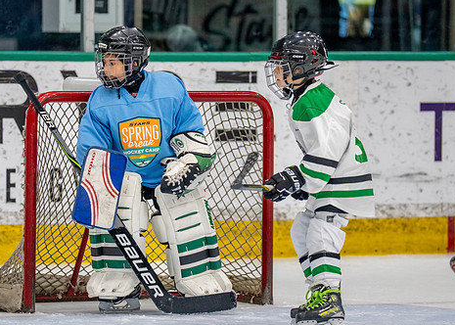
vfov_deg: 3.5
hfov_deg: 4.9
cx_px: 198
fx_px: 5336
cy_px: 195
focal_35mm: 413
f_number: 2.8
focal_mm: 200
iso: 1000
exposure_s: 1/1250
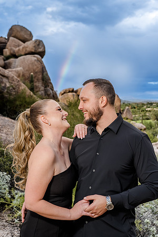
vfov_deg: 43.6
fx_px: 296
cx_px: 79
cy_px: 118
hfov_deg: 29.9
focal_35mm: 45
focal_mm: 45
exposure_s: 1/250
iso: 200
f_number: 5.6
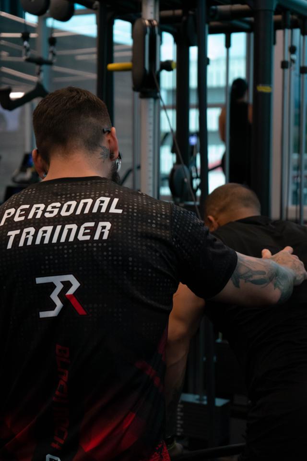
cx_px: 154
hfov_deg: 20.3
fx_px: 857
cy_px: 230
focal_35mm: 67
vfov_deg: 30.1
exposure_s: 1/125
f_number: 5.6
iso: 6400
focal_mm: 67
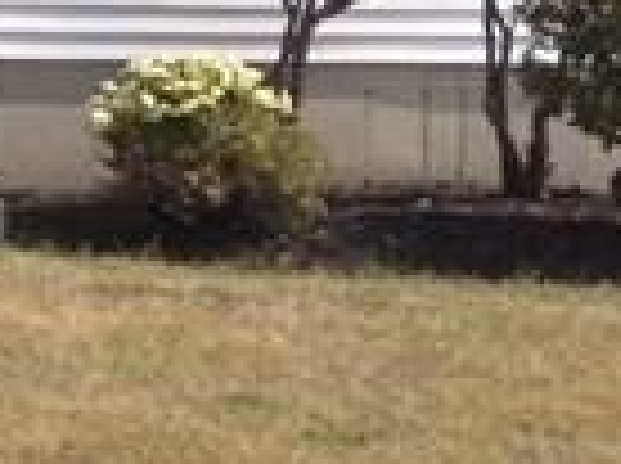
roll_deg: -0.9
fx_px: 4388
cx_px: -1652
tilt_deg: -0.5
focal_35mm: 245
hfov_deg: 6.8
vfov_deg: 6.0
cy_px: -126
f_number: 2.4
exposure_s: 1/919
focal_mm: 4.12
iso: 50
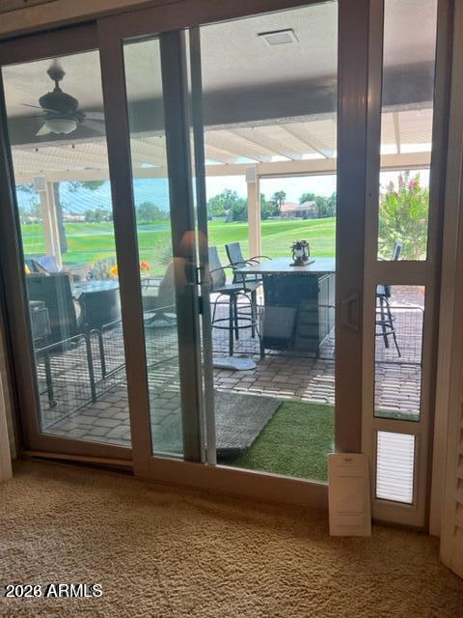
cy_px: 309
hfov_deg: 53.1
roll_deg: +1.3
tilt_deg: -8.9
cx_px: 232
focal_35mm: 26
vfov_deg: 67.3
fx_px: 464
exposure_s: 1/401
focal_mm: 5.7
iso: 50
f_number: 1.5
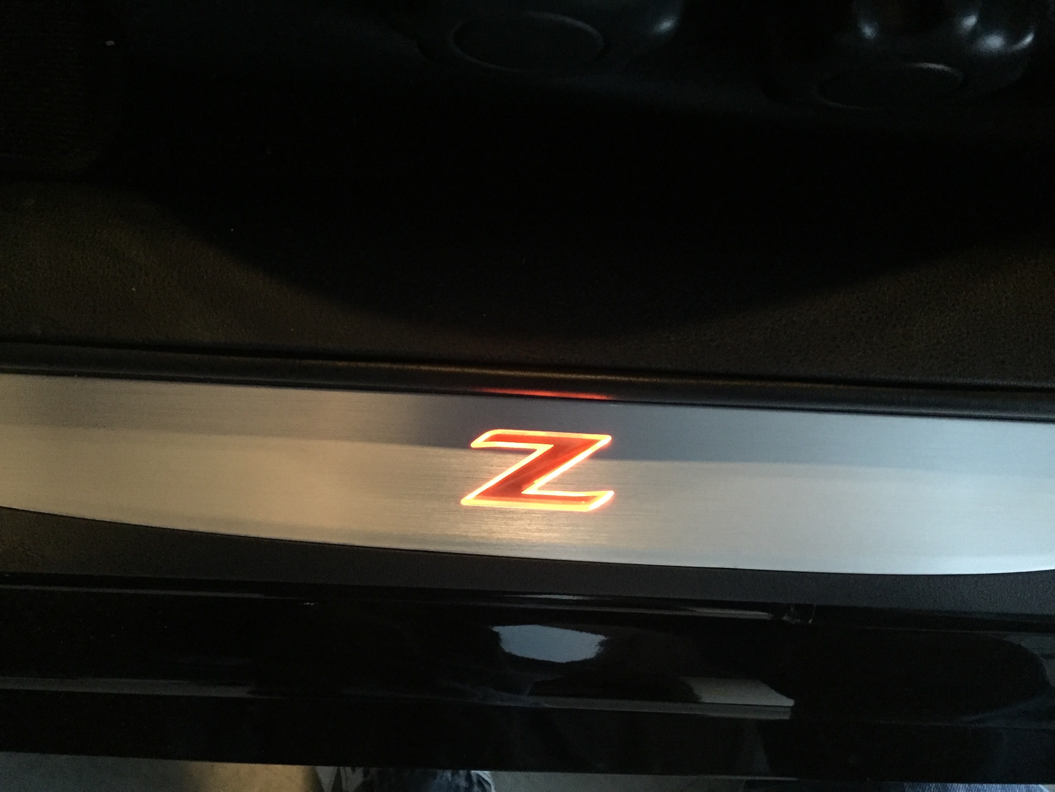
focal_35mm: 29
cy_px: 396
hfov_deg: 61.7
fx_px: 884
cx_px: 528
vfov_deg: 48.2
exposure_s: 1/15
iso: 800
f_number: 2.2
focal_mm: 4.15
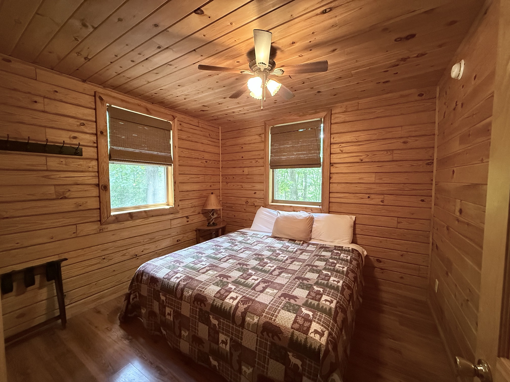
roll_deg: +0.2
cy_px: 191
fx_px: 206
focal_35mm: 14
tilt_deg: -2.9
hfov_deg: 102.1
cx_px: 255
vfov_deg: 85.7
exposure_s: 1/60
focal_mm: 2.22
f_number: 2.2
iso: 800
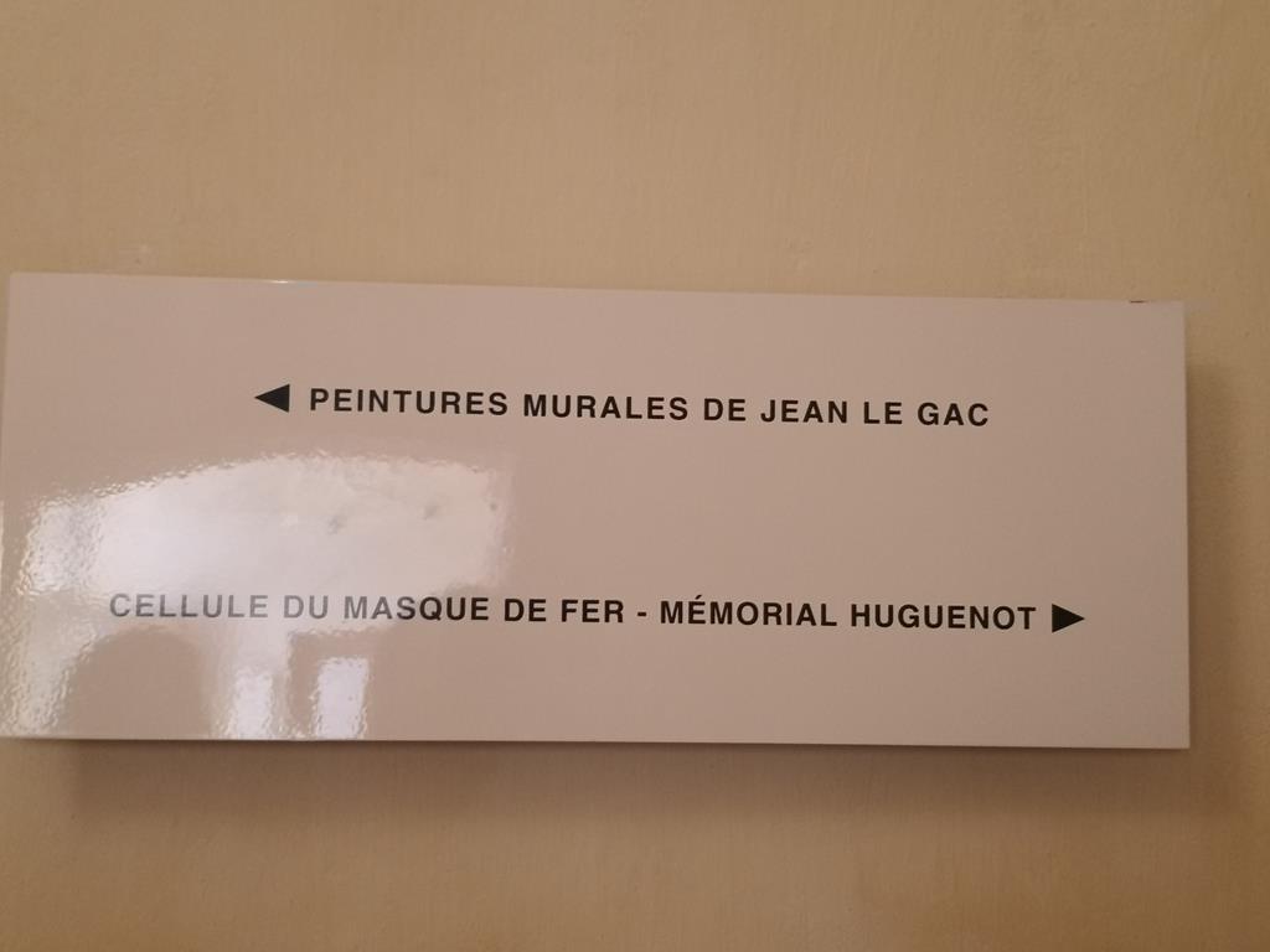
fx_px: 1614
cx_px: 635
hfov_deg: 42.9
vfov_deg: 32.9
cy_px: 476
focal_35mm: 44
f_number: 1.6
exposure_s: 1/25
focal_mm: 3.95
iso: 320
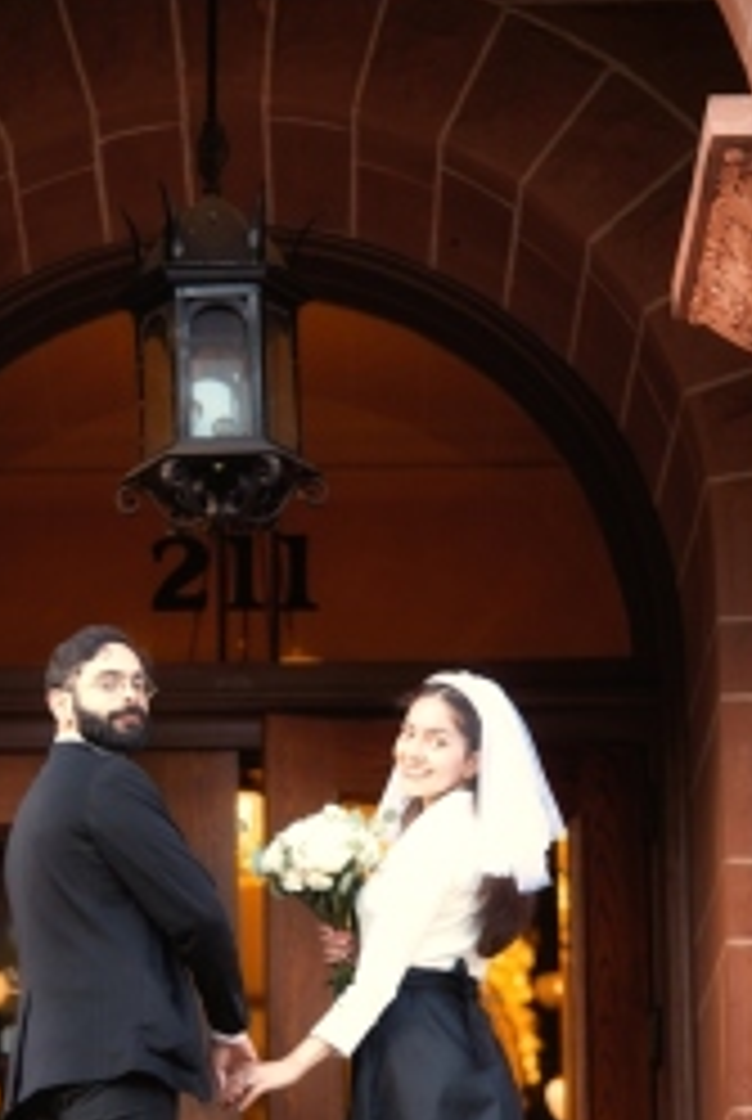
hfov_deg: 8.5
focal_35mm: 162
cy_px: 744
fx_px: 5055
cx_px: 279
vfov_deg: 12.6
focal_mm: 90
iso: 400
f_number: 2.8
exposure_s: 1/200
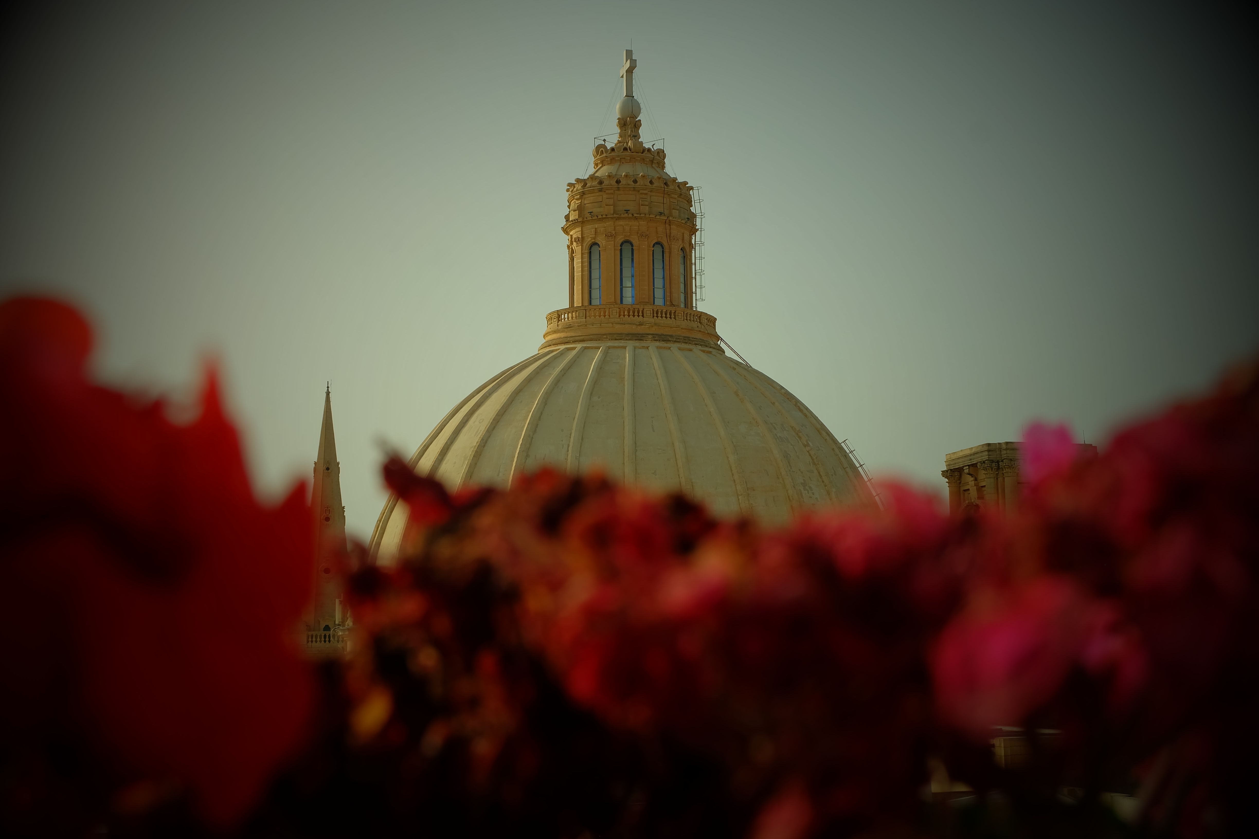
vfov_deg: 28.6
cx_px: 630
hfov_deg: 41.9
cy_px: 420
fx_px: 1644
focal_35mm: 47
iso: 200
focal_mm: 31
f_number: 9
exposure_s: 1/400
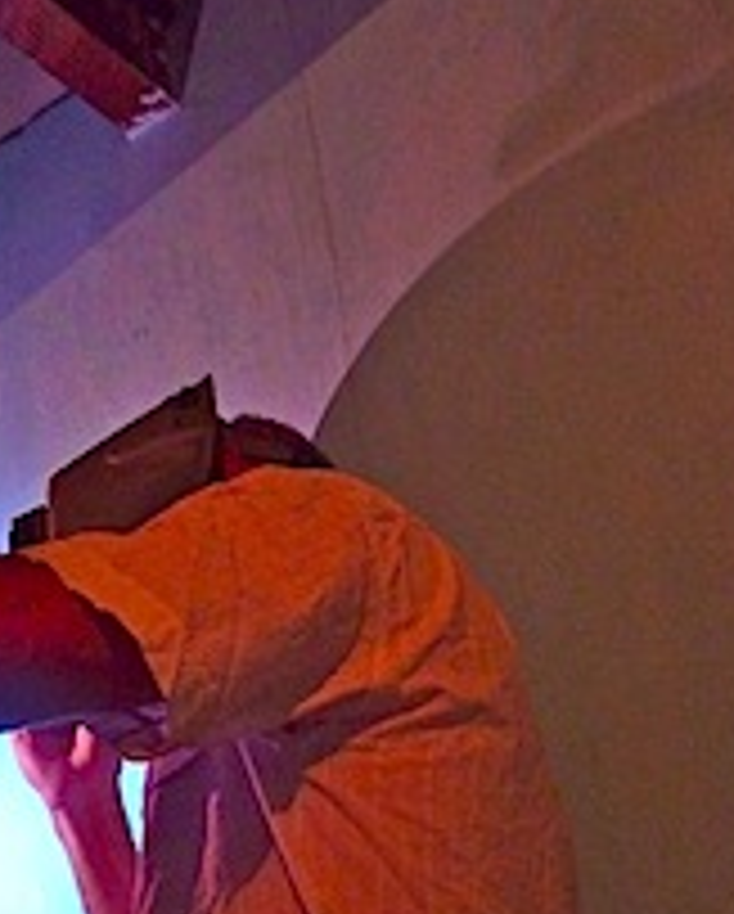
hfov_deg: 30.9
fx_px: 1300
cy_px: 675
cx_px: 171
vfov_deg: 37.8
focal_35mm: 48
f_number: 3.3
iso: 400
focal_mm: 4.1
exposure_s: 1/30
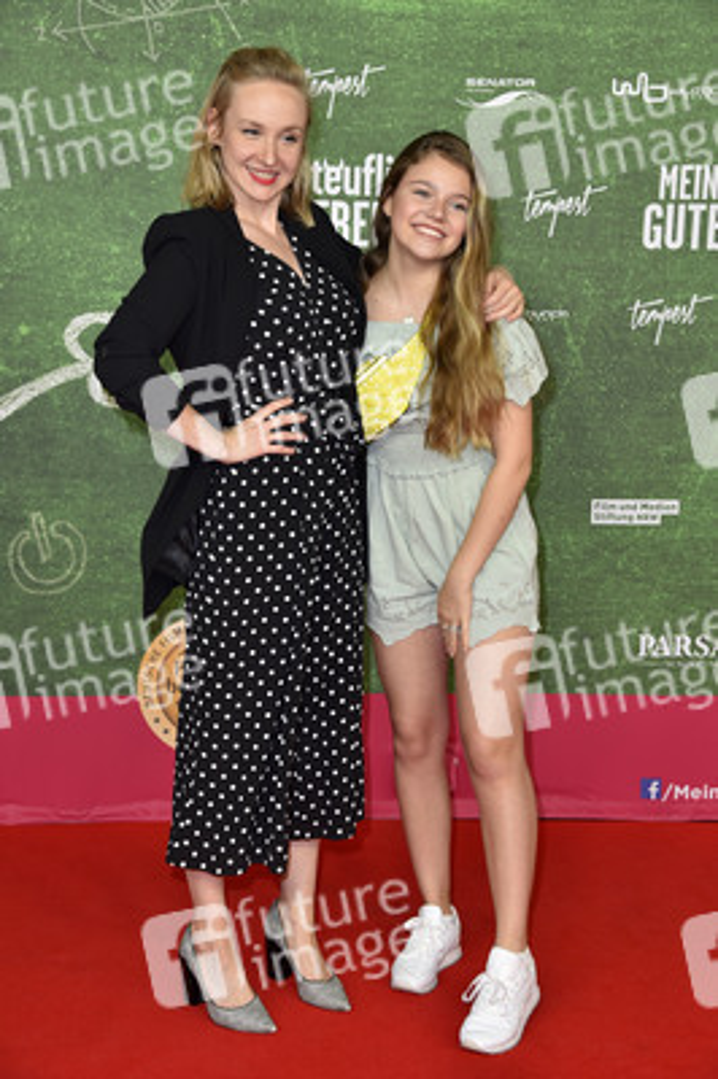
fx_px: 1648
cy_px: 540
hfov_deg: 24.6
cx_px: 359
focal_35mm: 55
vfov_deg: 36.3
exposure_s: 1/160
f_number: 5.6
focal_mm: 55
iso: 500
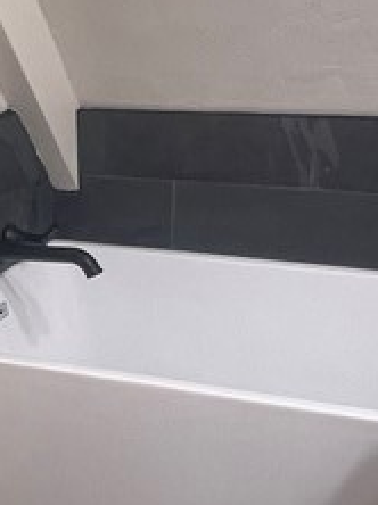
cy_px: 334
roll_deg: +1.8
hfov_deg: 23.8
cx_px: 50
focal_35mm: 60
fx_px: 875
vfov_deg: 32.0
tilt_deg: -21.0
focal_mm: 1.57
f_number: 1.8
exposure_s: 1/60
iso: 160
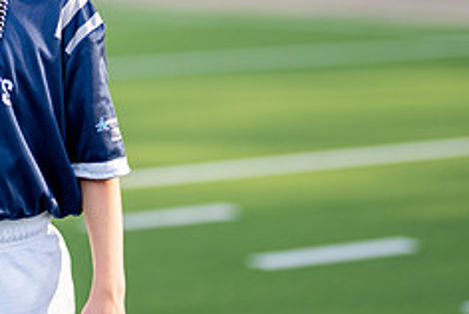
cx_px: -36
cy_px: -3
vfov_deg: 8.2
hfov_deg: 12.2
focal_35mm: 166
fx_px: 2165
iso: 100
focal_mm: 50
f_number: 1.2
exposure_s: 1/2000
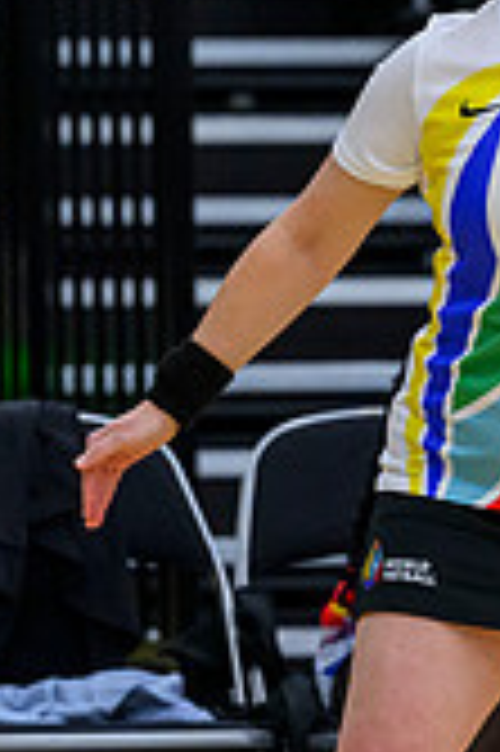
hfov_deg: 1.7
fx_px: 16867
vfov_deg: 2.6
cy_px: 477
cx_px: 678
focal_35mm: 808
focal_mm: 200
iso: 4000
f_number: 4
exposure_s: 1/800
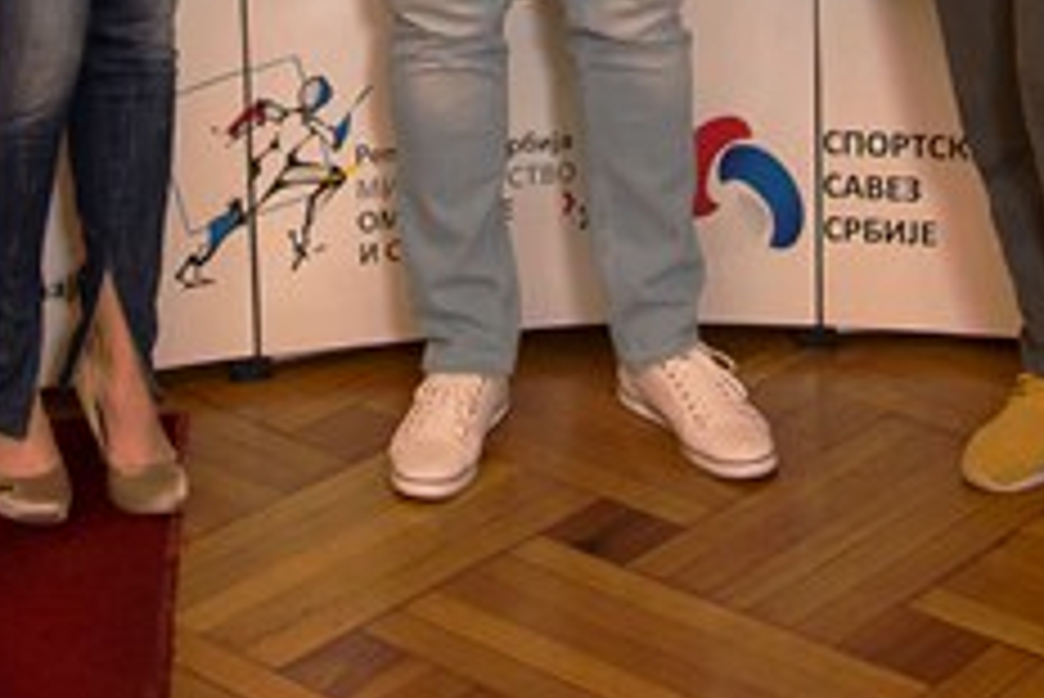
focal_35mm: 100
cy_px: -477
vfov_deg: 12.7
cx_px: 446
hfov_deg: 20.4
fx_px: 2902
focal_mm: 29
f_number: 4
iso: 800
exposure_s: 1/60
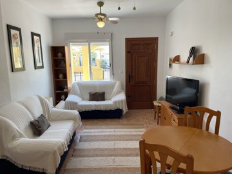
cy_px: 87
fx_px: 174
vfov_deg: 53.1
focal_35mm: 26
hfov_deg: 67.3
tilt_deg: -9.6
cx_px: 116
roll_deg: +1.4
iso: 32
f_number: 1.6
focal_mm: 4.2
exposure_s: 1/108
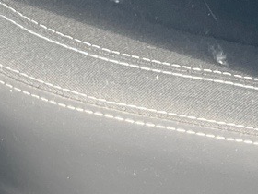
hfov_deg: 11.0
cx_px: 14
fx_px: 1327
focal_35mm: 178
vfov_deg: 7.7
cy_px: -286
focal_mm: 4.2
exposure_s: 1/121
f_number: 1.6
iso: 40
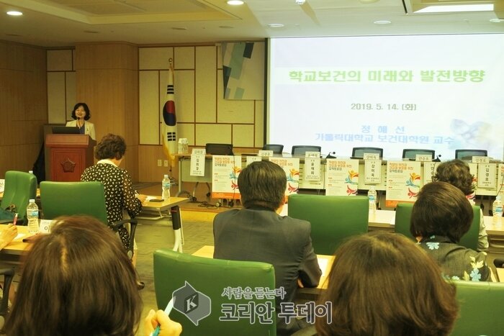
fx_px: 574
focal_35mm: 41
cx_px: 252
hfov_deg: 47.4
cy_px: 168
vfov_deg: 32.6
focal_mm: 15.3
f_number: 4.2
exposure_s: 1/25
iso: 160
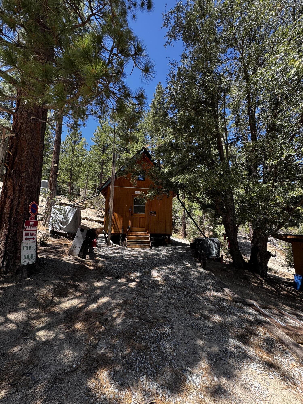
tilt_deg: +6.1
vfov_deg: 102.1
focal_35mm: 14
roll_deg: -2.0
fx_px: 163
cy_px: 202
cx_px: 152
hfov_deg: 85.7
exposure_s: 1/213
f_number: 2.2
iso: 40
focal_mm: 2.22
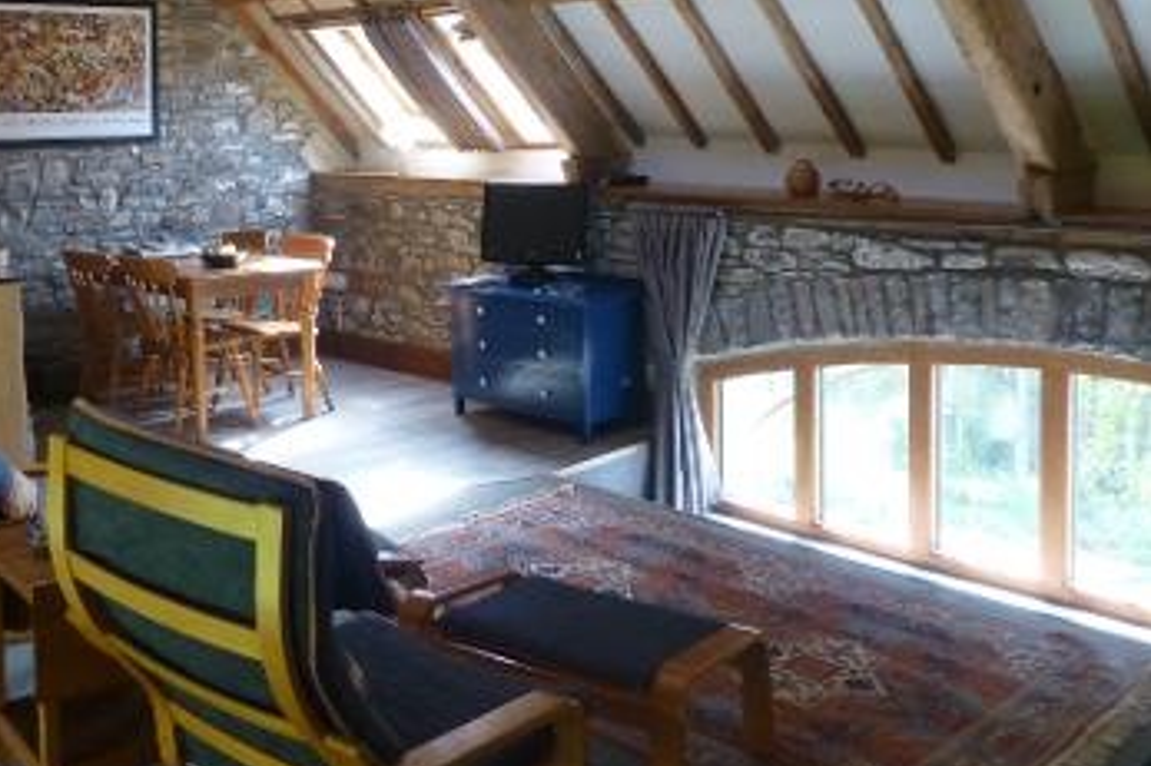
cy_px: 191
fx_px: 1150
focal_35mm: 36
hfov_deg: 51.5
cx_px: 325
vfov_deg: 36.0
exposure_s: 1/50
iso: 400
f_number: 3.3
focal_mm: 4.3
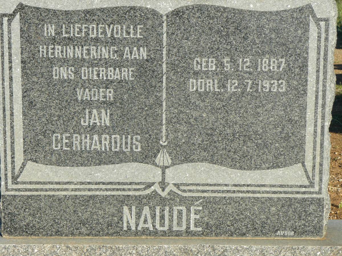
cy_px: 128
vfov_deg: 13.8
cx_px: 171
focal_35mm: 107
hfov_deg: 18.4
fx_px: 1057
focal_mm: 14.9
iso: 100
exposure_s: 1/250
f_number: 5.6
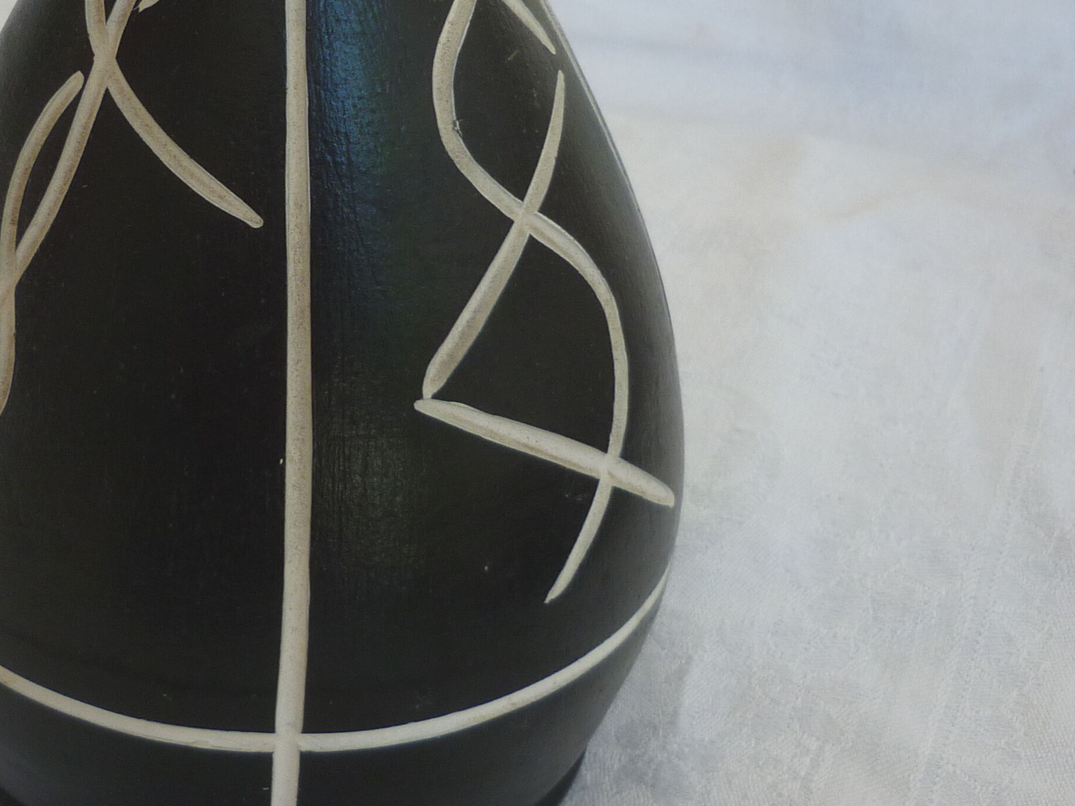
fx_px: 2050
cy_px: 213
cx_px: 334
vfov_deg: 22.1
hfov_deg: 29.1
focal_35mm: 66
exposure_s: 1/60
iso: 80
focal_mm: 5.5
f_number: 2.8
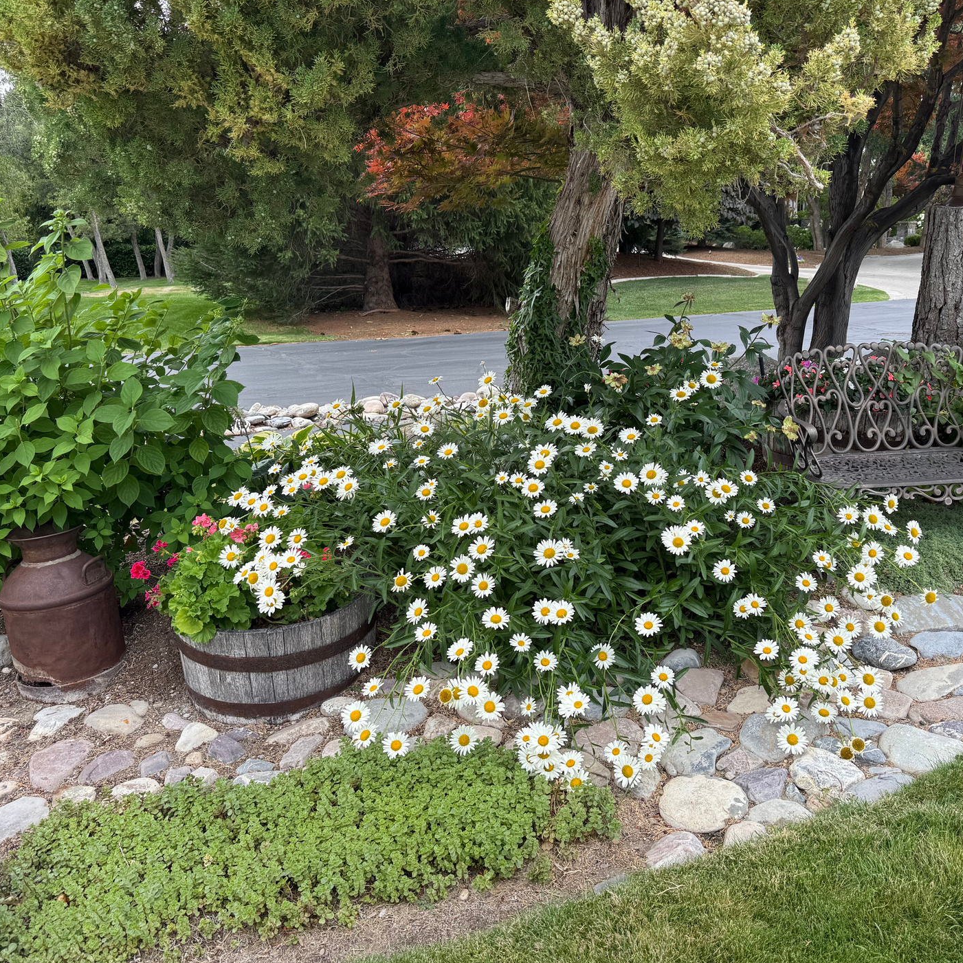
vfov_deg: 52.5
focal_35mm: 31
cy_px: 452
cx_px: 526
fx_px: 976
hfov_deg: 52.5
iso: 64
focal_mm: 6.76
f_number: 1.78
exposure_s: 1/243
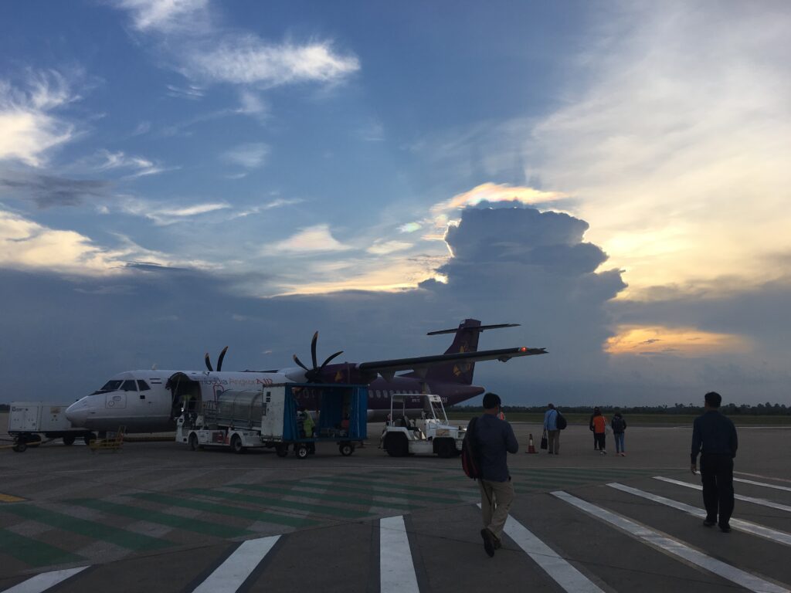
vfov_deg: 48.2
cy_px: 296
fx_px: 663
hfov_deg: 61.7
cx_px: 396
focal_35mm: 29
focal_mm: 4.15
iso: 25
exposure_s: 1/699
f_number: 2.2
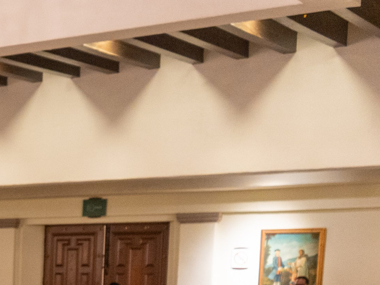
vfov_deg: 13.7
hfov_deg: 16.9
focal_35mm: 101
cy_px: 436
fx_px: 1109
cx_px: -253
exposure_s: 1/80
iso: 3200
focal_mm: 28
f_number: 4.5
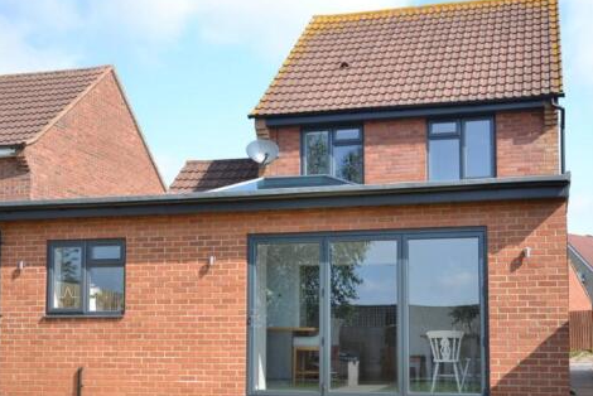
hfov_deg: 42.7
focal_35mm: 46
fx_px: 758
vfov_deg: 29.3
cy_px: 219
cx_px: 329
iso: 100
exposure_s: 1/200
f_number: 8
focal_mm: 22
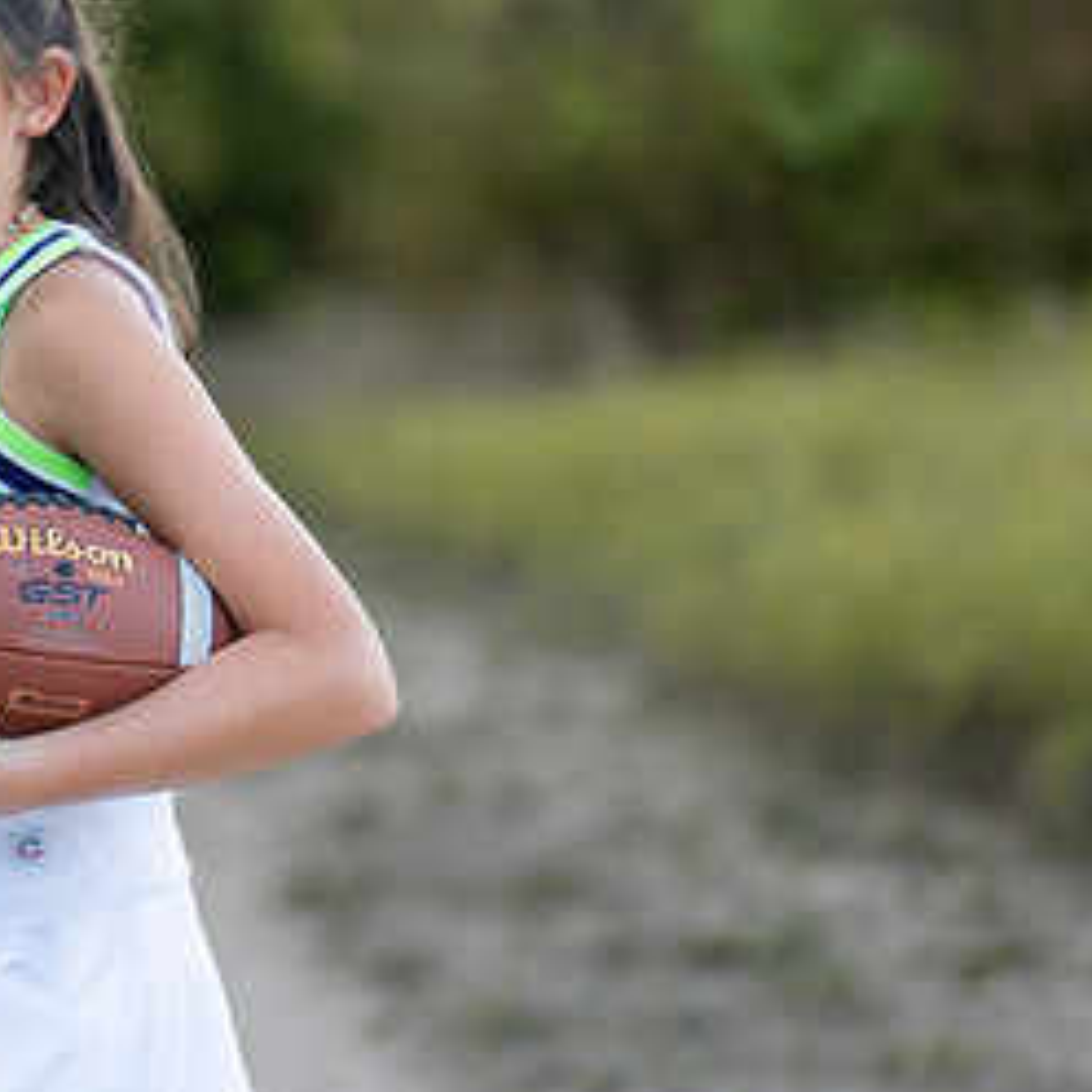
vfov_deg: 14.9
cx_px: -109
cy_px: 599
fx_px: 4176
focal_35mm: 117
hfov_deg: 14.6
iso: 100
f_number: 1.2
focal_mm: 50
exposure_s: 1/1000
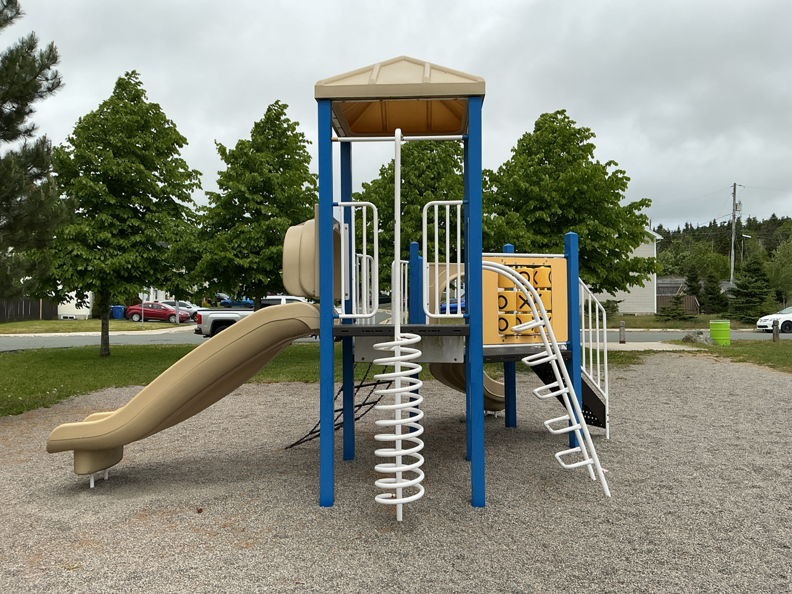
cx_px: 396
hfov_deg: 61.7
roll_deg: +0.6
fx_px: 664
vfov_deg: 48.2
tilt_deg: +3.6
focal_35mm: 29
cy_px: 297
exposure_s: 1/2427
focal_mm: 3
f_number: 1.8
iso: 25
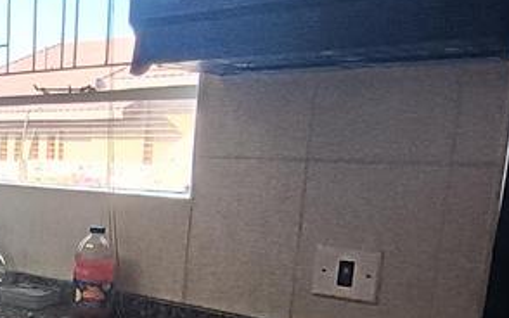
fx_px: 680
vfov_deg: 26.2
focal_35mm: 49
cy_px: 218
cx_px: -164
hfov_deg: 31.1
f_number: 2.2
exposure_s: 1/50
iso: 535
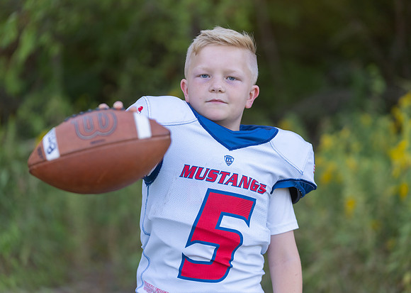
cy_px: 146
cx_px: 220
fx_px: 1293
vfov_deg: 12.9
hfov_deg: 18.1
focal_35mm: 111
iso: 250
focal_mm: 106
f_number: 2.8
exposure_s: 1/320
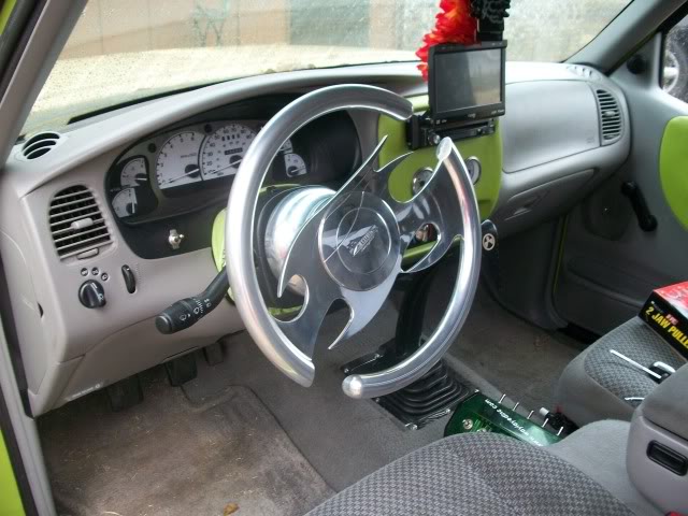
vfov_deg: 44.2
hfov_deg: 56.8
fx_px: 636
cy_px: 258
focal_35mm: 32
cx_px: 344
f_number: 2.9
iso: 114
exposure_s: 1/30
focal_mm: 5.7
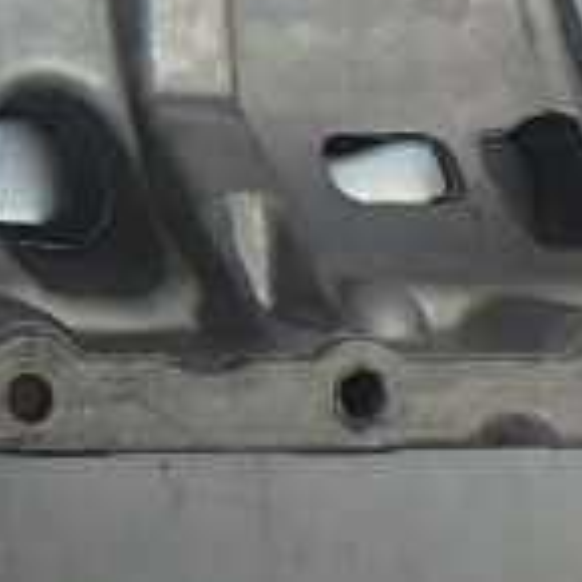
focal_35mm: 82
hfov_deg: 19.3
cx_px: -205
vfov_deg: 18.9
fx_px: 1560
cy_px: -261
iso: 200
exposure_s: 1/50
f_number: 3.5
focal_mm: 3.7
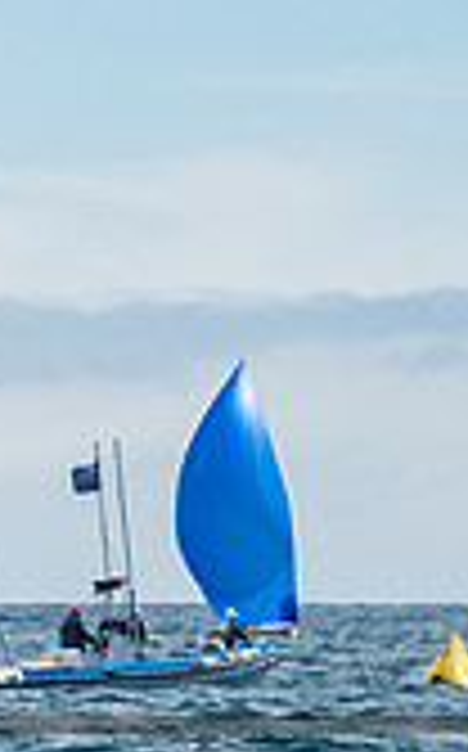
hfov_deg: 2.3
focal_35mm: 569
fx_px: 11642
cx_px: -814
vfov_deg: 3.7
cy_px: 829
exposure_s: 1/1250
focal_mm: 105
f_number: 14
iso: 640
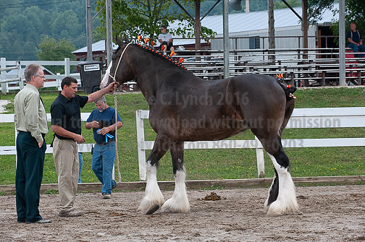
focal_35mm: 135
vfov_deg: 10.1
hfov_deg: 15.2
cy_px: 121
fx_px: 1367
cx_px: 182
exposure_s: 1/1600
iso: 2200
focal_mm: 135
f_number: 5.6
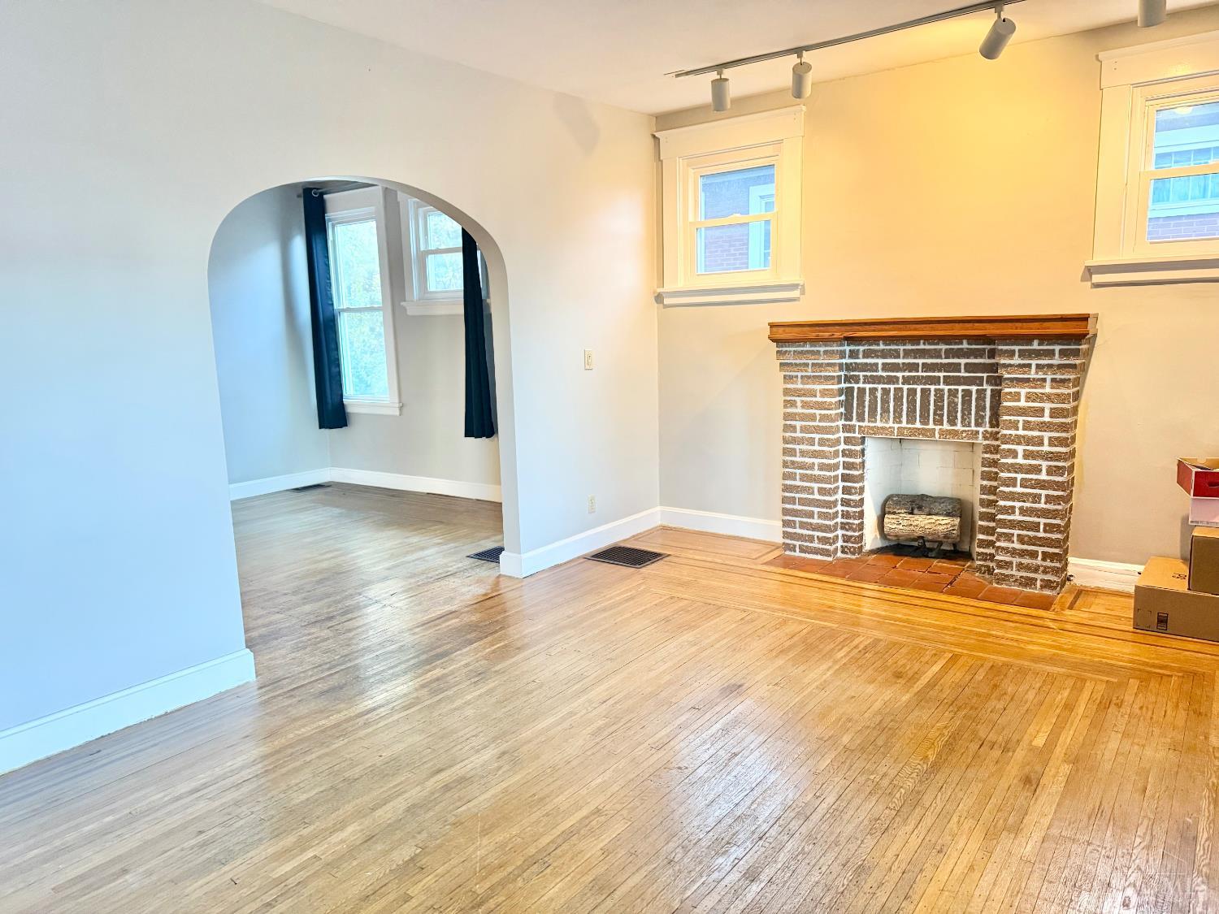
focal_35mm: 24
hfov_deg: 71.6
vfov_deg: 56.8
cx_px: 610
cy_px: 457
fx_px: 845
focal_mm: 6.76
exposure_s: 1/60
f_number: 1.78
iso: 400
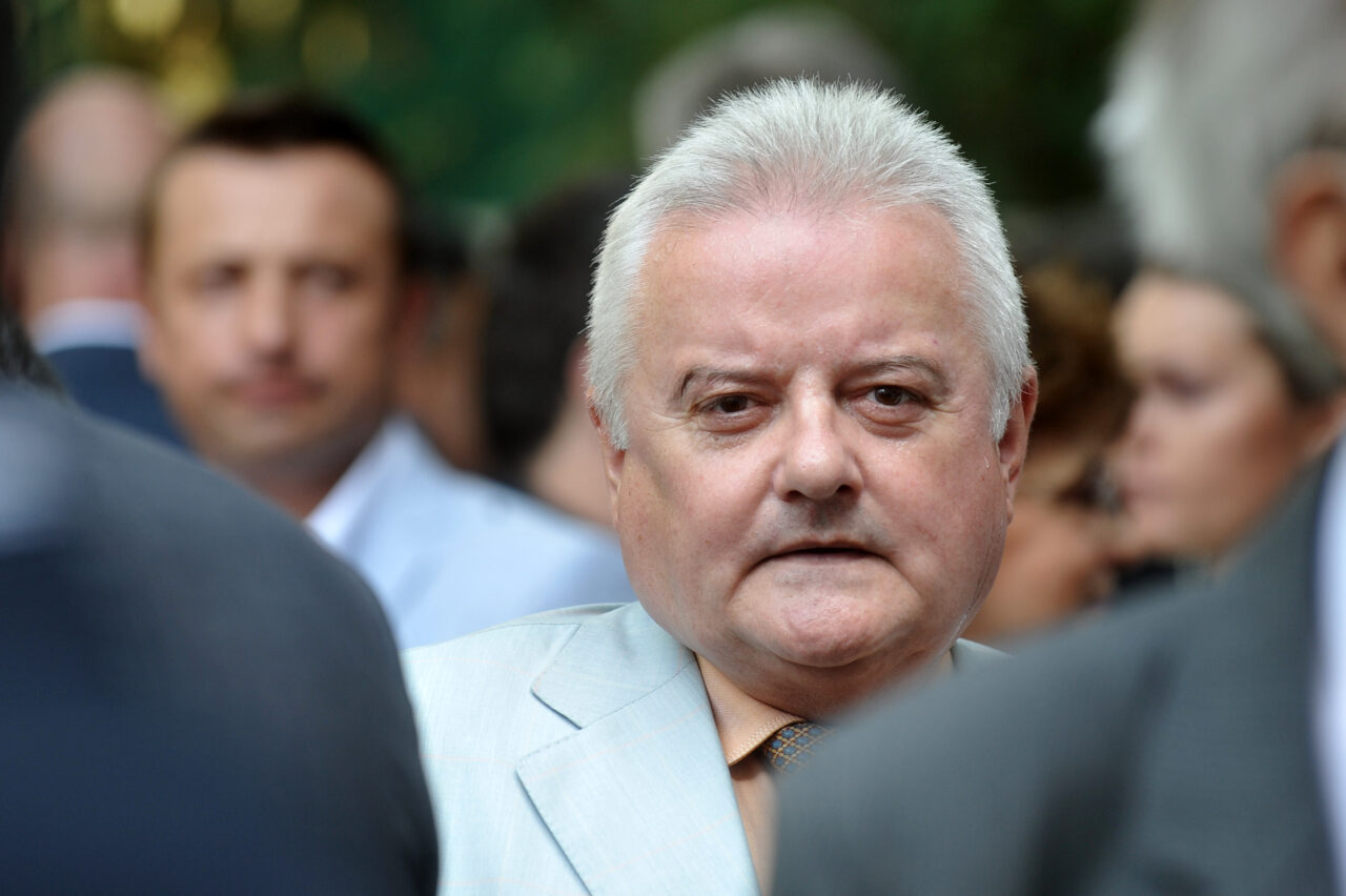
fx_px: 7474
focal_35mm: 200
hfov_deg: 10.3
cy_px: 448
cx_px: 673
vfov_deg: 6.9
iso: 500
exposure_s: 1/320
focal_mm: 200
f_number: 3.5
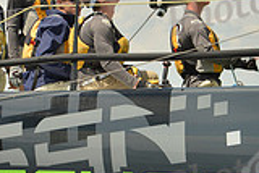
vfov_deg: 4.1
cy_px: 101
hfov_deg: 6.2
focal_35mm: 334
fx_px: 2405
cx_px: 84
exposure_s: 1/1600
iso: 280
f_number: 6.3
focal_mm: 92
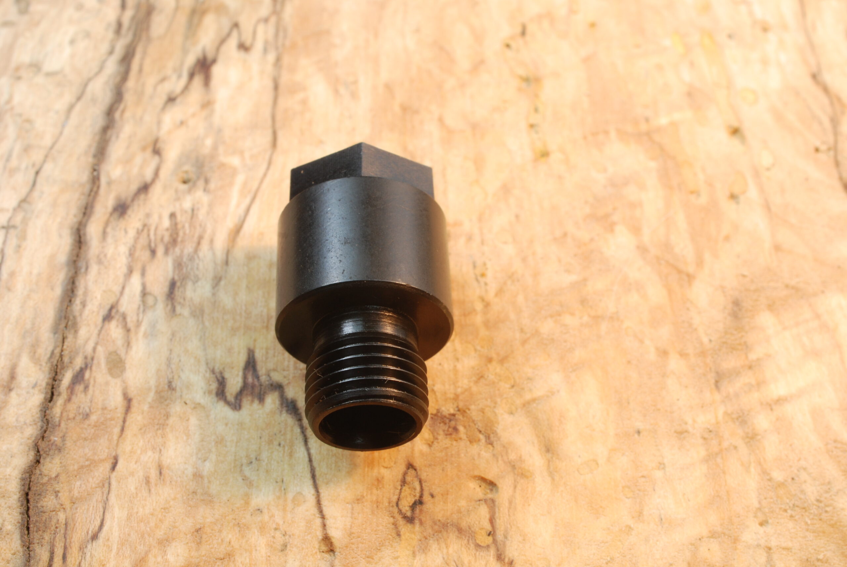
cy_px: 284
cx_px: 424
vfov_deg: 22.7
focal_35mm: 60
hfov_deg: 33.4
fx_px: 1413
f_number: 22
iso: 200
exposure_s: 1/8
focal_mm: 40
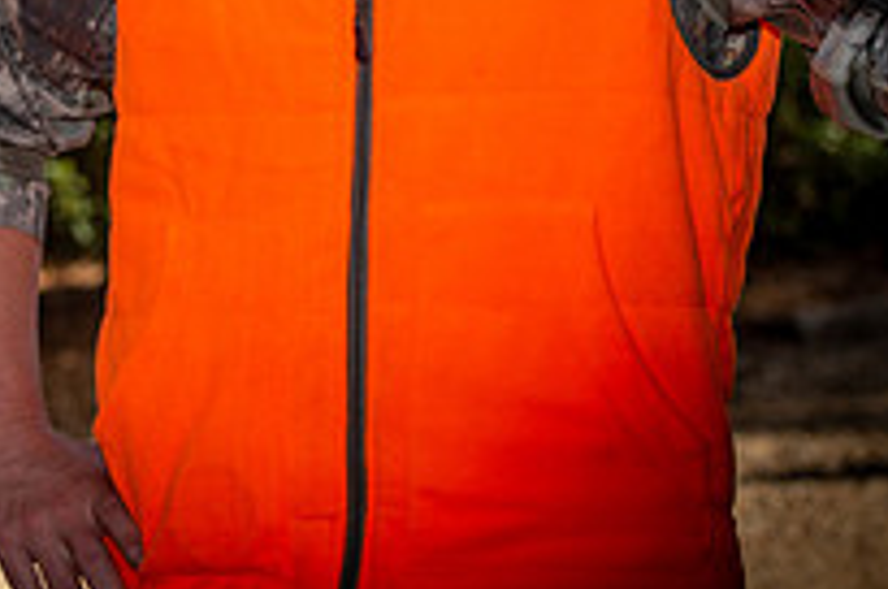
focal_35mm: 255
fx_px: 6280
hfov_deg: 8.0
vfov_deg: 5.3
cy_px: -152
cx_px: -113
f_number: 5.6
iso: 100
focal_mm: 90
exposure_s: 1/125
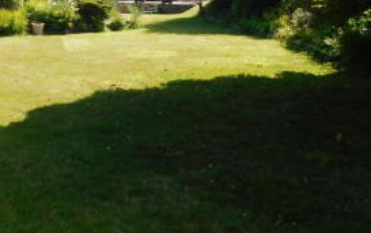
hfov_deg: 37.2
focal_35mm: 52
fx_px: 526
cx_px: 63
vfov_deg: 23.3
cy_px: -27
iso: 125
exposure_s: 1/800
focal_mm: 4
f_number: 3
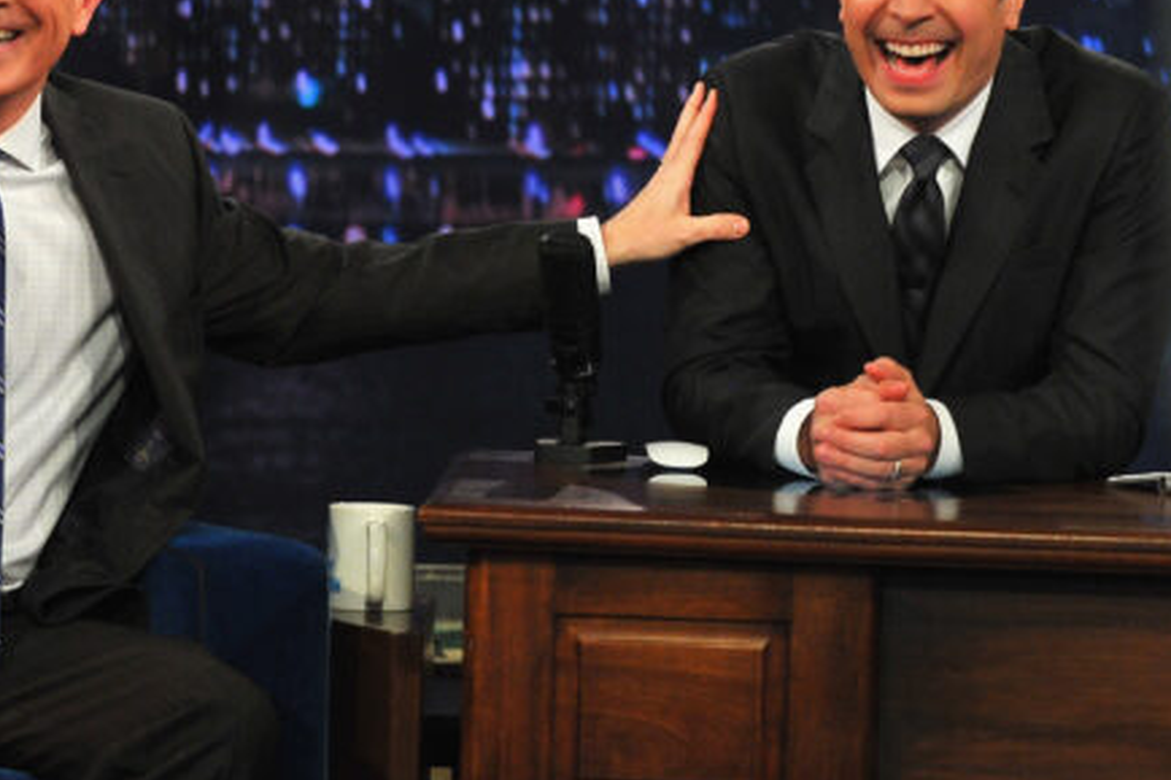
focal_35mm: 208
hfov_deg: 9.9
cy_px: 262
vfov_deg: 6.6
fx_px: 6763
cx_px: 550
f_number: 3.5
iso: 2500
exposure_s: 1/160
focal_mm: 105
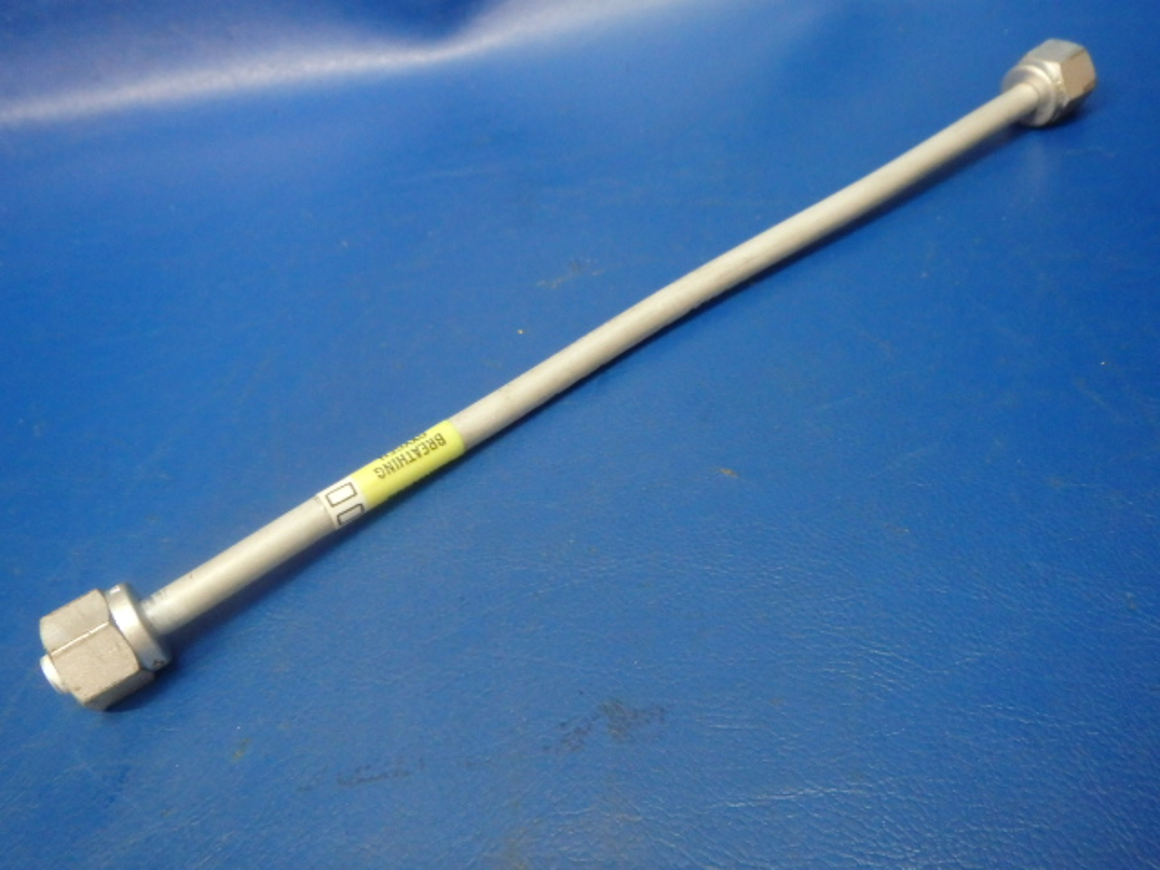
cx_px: 580
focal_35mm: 28
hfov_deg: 63.4
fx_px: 938
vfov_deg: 49.7
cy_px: 435
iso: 800
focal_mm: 5
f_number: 3.9
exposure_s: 1/25
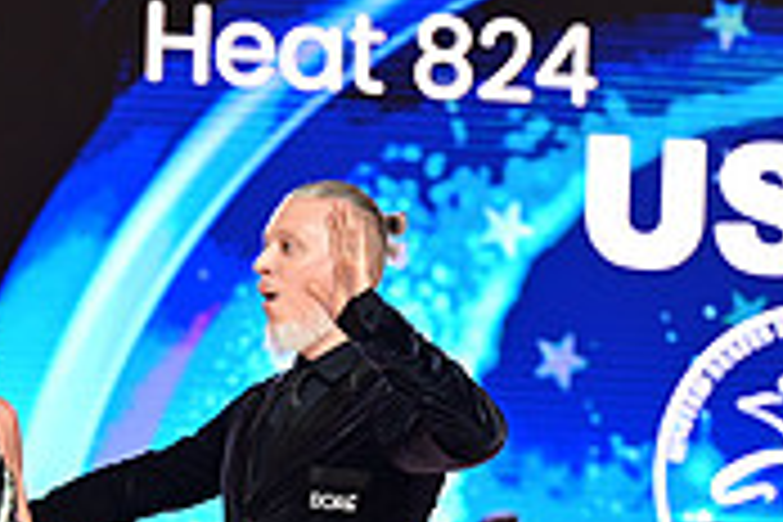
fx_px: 5067
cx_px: -58
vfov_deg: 5.8
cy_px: 810
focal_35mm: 233
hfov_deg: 8.8
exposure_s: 1/400
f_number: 2.8
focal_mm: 70
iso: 1600
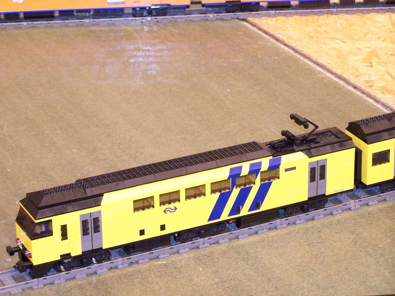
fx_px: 1461
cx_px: 198
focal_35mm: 128
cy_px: 148
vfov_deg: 11.6
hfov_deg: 15.4
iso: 140
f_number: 3.2
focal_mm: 21.2
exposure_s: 1/4
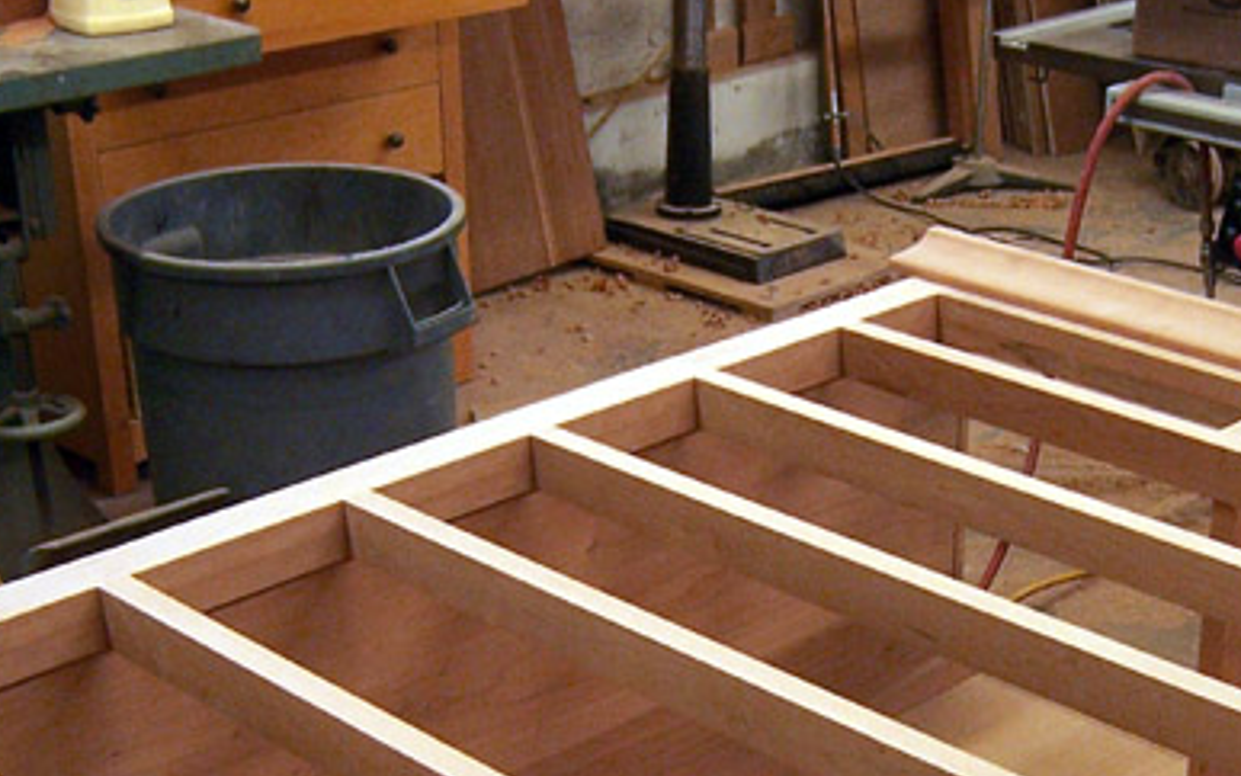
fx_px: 2199
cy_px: 670
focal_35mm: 65
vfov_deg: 19.7
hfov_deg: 31.2
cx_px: 850
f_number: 3.4
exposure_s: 1/15
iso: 140
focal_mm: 5.5
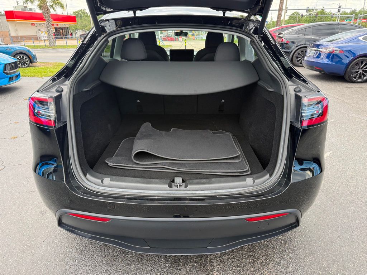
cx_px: 184
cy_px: 138
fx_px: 254
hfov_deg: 71.6
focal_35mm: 24
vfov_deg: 56.8
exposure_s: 1/448
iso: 100
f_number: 1.78
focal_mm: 6.76
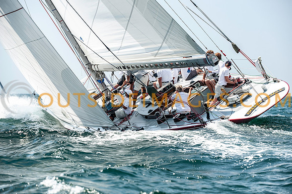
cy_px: 97
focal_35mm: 125
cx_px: 146
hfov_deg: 16.4
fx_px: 1011
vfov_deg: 11.0
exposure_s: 1/3200
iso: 320
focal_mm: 120
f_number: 5
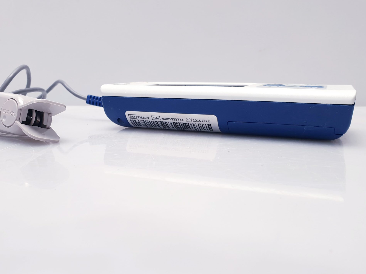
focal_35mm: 35
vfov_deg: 40.5
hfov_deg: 52.4
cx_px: 154
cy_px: 162
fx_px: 370
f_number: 2.4
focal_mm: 4.3
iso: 64
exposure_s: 1/50
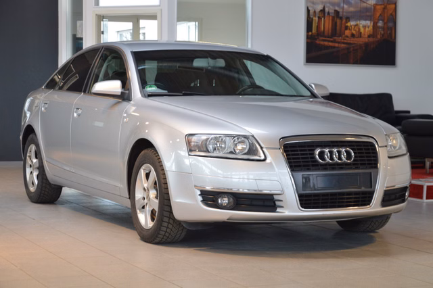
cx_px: 216
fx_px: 1046
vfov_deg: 15.7
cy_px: 144
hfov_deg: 23.4
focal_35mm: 87
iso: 1000
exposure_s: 1/60
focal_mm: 58
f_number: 5
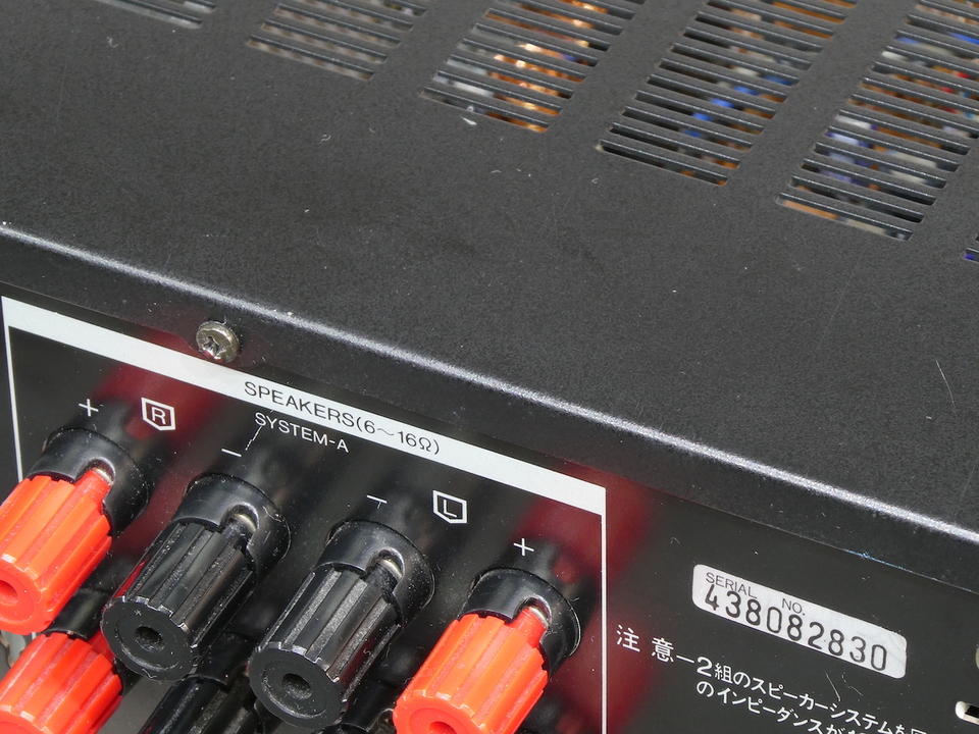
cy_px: 367
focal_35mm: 185
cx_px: 490
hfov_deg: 10.7
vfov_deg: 8.0
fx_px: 5232
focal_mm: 33.2
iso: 200
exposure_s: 1/2
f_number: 5.6
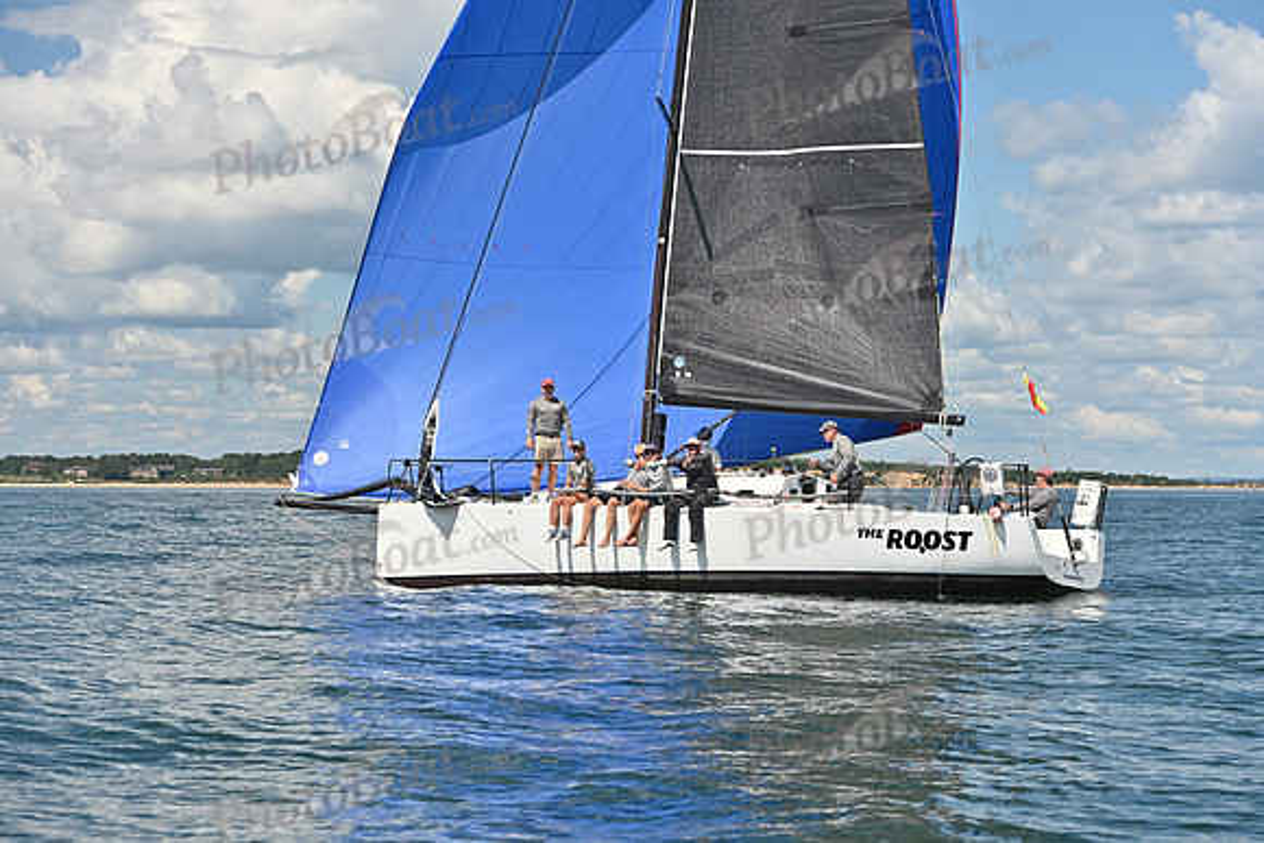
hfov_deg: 24.8
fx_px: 2880
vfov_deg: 16.7
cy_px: 422
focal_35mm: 82
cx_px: 632
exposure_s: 1/1000
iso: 250
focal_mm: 82
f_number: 5.6
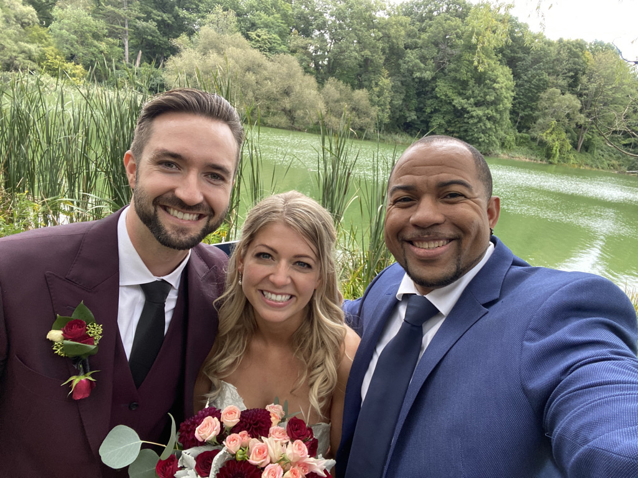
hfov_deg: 73.9
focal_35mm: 23
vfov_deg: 58.9
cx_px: 319
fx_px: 424
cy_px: 239
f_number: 2.2
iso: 100
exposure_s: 1/76
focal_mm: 2.71
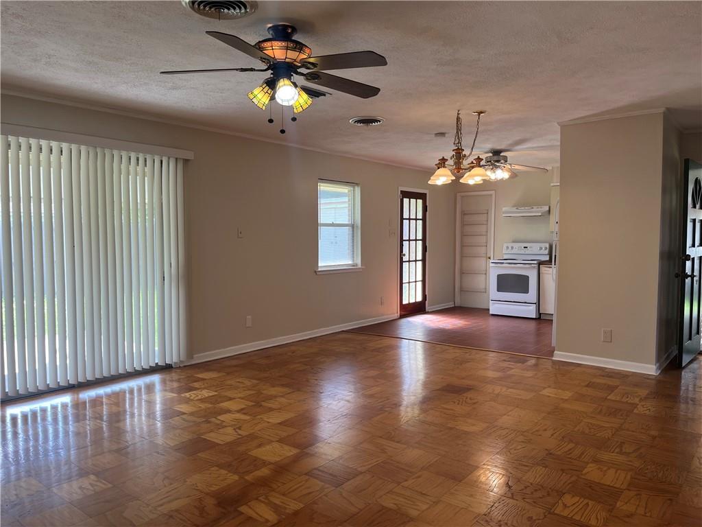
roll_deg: +0.1
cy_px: 264
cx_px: 351
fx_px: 527
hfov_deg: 67.3
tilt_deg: -4.1
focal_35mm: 26
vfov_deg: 53.1
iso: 40
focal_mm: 5.1
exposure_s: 1/120
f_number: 1.6
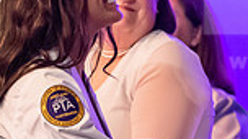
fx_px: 2423
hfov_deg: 5.9
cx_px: 155
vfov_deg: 3.3
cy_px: 96
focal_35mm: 369
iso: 4000
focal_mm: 92
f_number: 3.2
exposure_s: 1/200
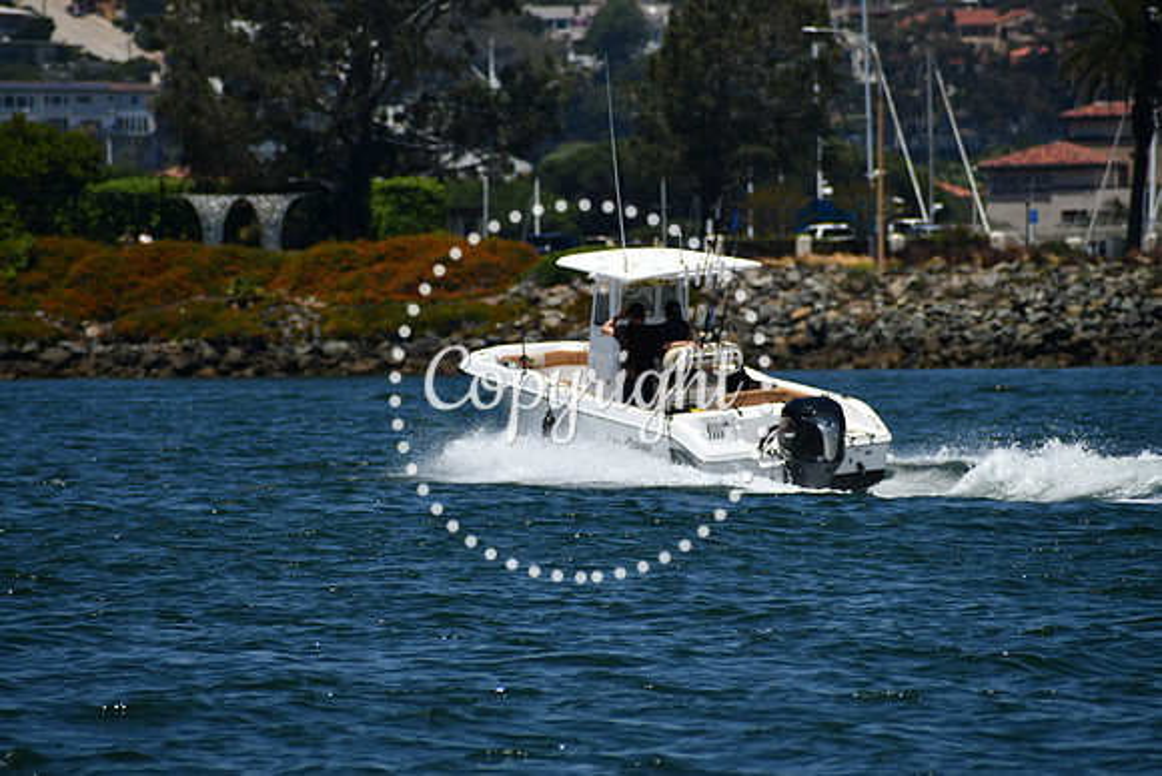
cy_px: 388
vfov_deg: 3.1
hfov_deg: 4.6
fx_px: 14528
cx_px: 581
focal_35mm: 450
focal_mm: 300
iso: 200
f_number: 7.1
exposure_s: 1/1600
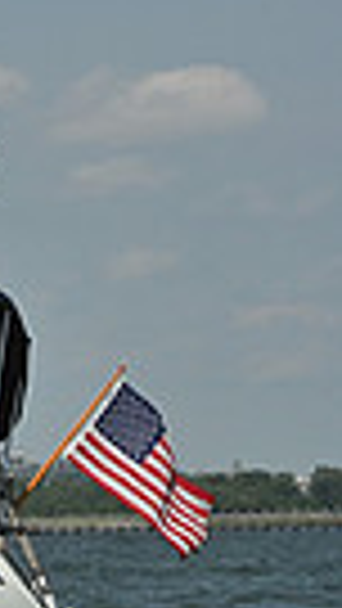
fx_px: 5075
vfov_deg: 6.9
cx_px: -954
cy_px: 286
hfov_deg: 3.7
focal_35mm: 315
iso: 320
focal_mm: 70
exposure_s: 1/1250
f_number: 14
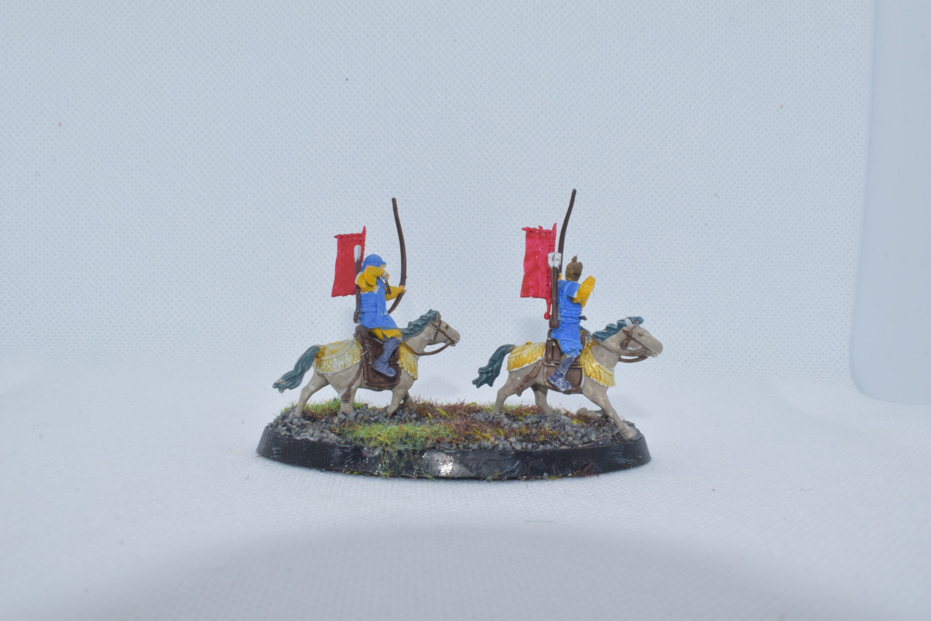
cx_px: 466
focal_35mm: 36
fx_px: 931
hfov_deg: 53.1
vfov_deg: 36.9
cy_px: 310
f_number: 25
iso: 800
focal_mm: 24
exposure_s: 1/125
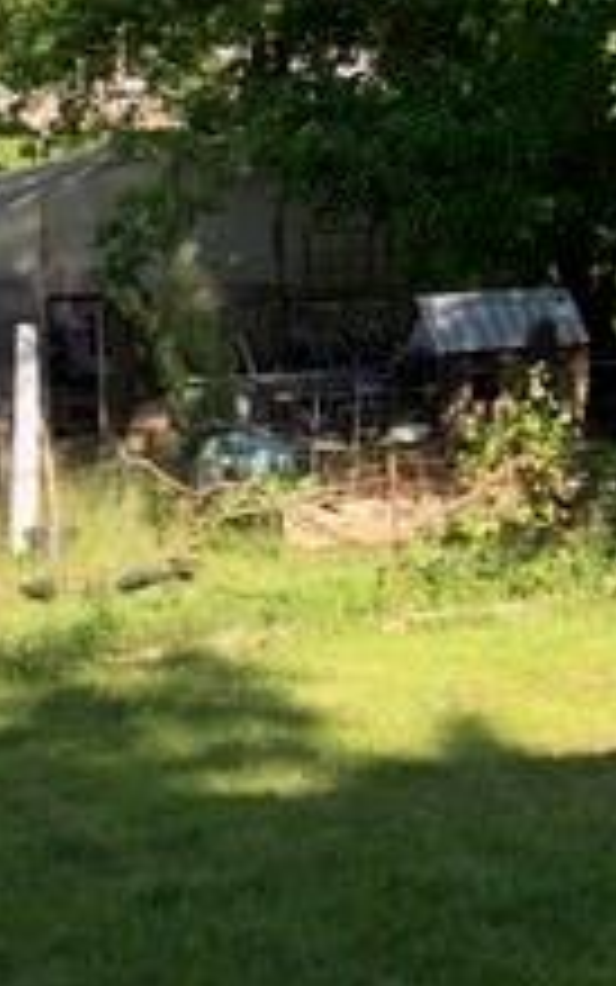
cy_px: 131
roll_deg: +2.0
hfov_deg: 13.9
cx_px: 841
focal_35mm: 90
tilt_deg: +0.8
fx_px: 2416
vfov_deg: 22.6
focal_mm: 4.15
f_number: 2.2
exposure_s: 1/694
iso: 32
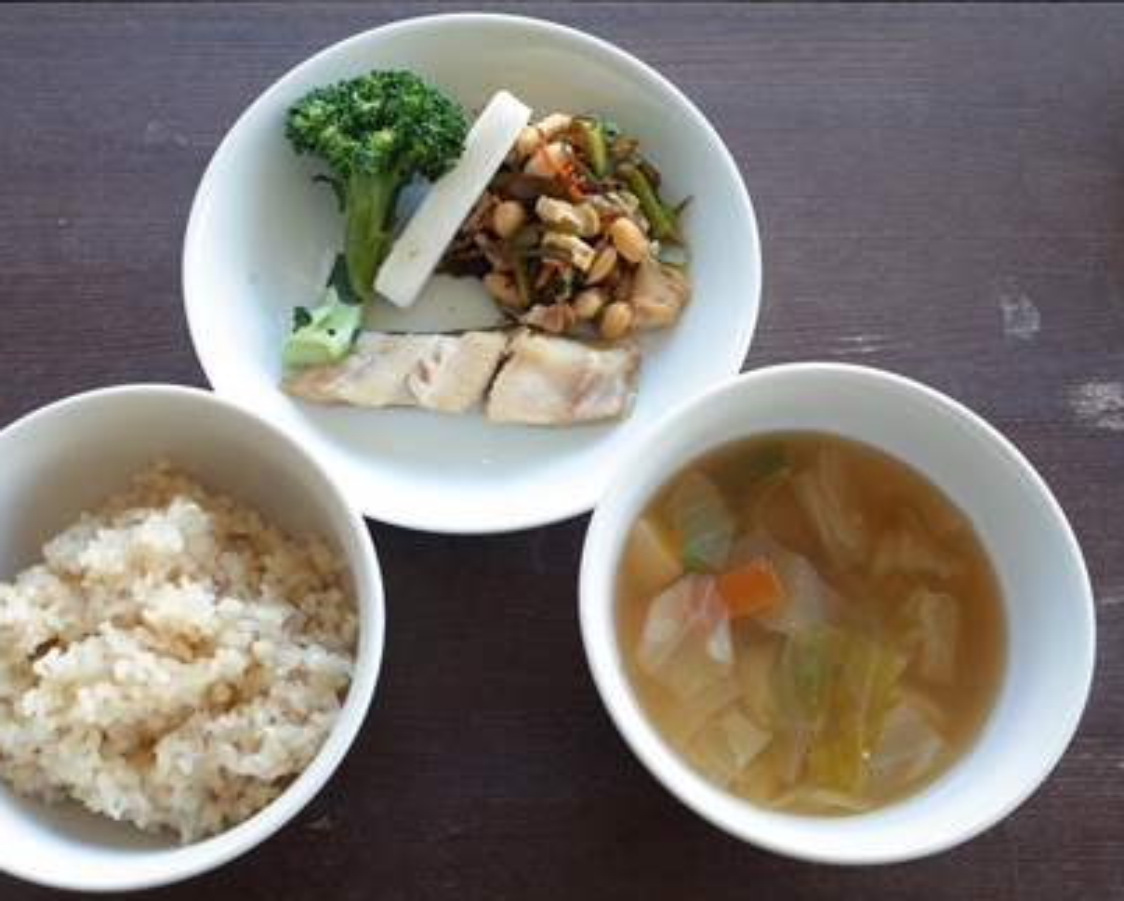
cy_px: 449
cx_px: 499
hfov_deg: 55.5
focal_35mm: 32
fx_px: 1065
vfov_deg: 45.8
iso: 200
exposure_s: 1/30
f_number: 5.6
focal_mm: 18.3
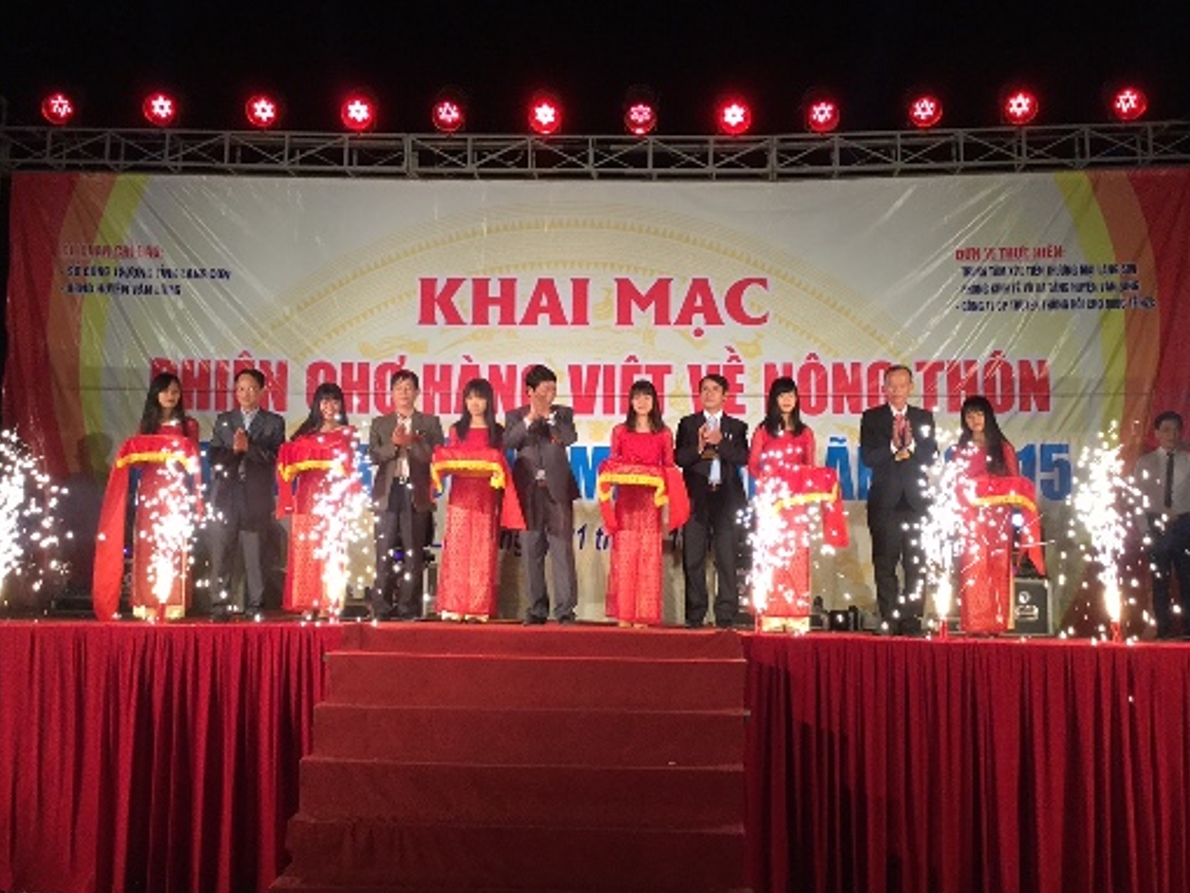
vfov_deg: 36.8
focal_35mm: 39
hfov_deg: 47.9
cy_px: 416
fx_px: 1341
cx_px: 606
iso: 40
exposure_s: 1/30
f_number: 2.4
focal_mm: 3.3
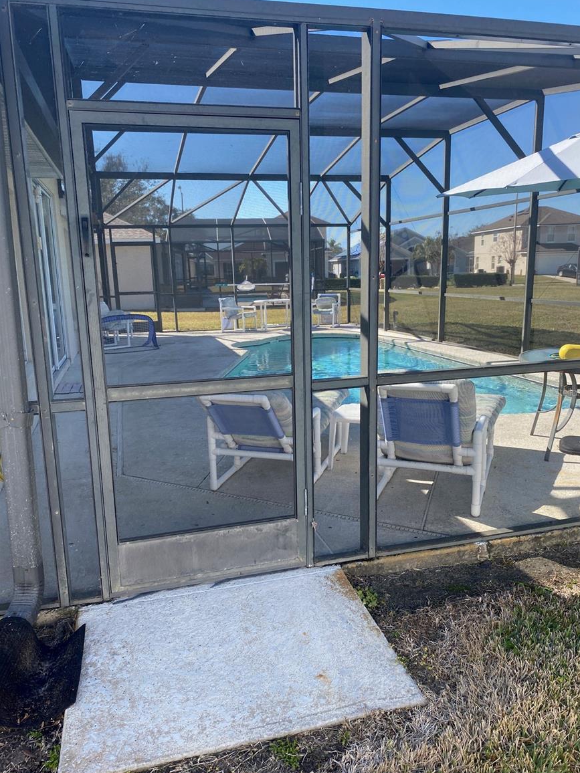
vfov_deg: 65.3
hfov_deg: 51.3
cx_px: 300
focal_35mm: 27
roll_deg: +1.2
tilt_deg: -9.0
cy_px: 392
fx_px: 603
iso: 32
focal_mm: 4.25
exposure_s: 1/810
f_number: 1.8
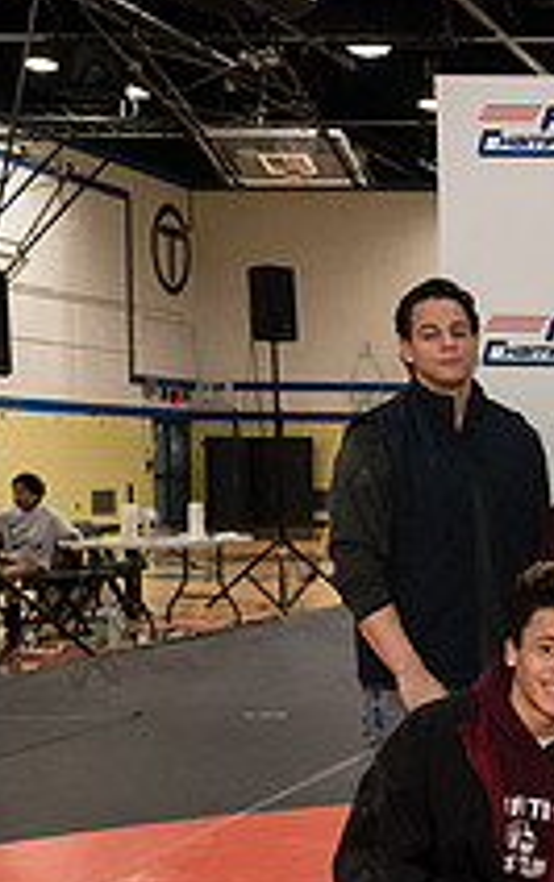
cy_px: 614
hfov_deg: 15.2
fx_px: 1879
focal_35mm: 78
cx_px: 900
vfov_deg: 26.2
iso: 4000
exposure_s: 1/200
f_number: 5
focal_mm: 28
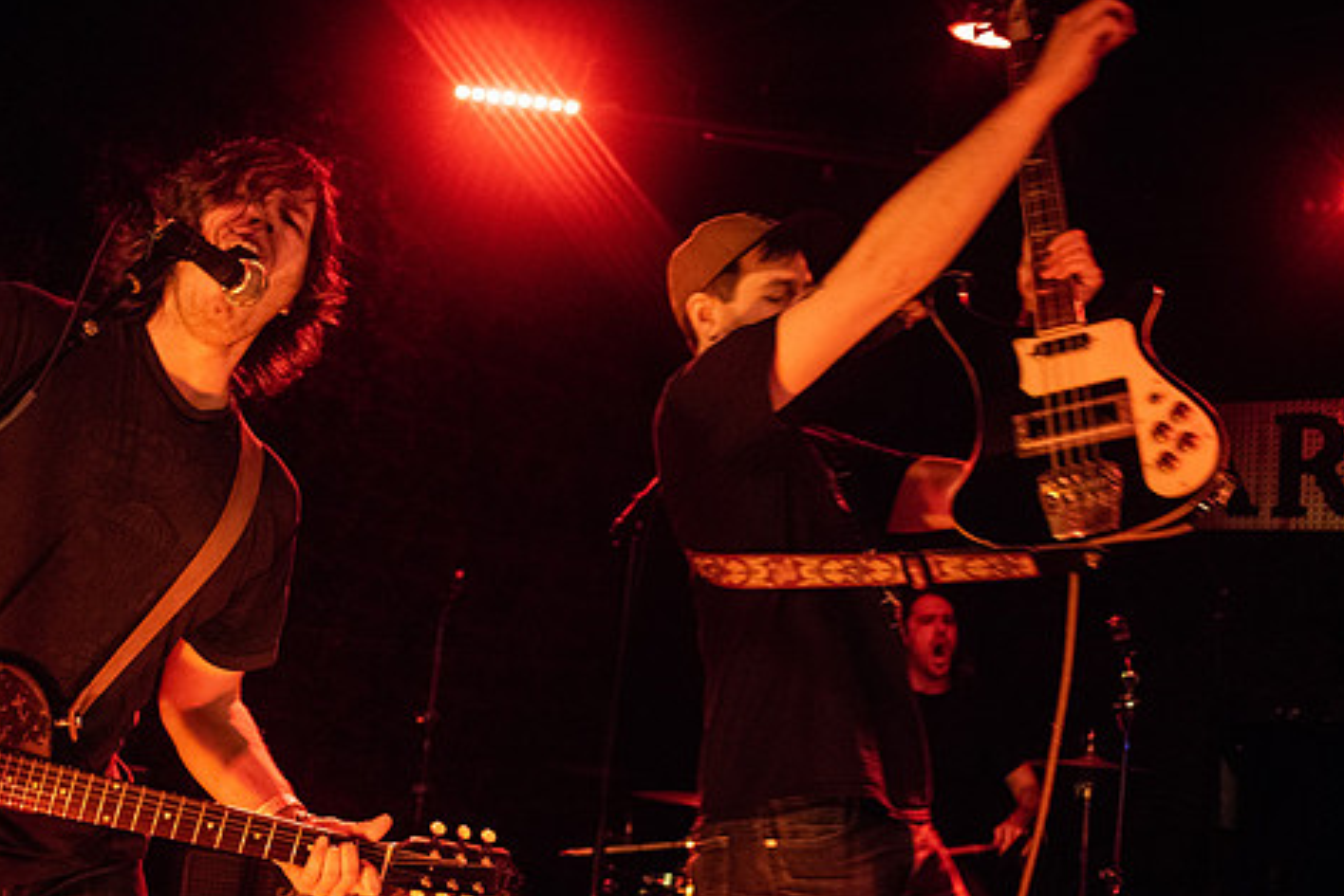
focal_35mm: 43
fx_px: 1606
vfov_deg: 31.2
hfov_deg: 45.2
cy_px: 499
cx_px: 547
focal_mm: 35
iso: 3200
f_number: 2.8
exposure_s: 1/100
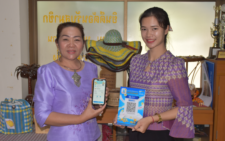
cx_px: 113
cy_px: 72
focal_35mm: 49
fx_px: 300
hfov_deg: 41.1
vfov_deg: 26.3
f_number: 5.6
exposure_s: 1/125
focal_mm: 32
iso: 800
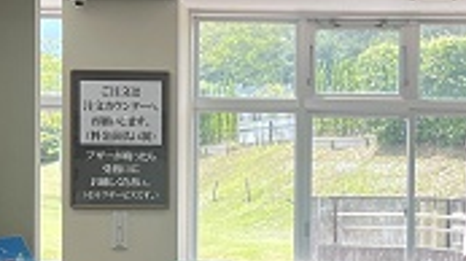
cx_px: 337
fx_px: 1296
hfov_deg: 20.3
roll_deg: -0.2
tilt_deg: -0.2
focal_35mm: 105
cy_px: 210
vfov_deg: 11.5
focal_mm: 5.7
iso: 50
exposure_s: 1/394
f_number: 1.5
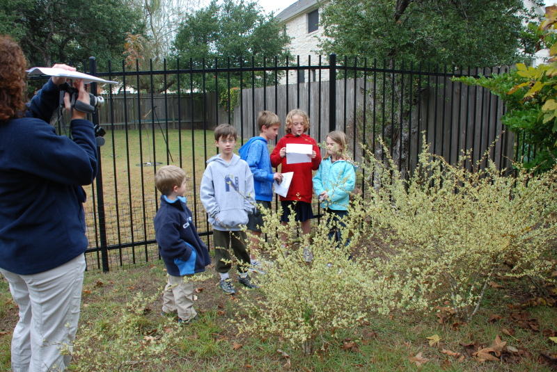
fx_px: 465
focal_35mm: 30
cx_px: 278
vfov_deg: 43.7
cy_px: 186
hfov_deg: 61.9
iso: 200
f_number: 4.5
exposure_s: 1/80
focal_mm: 20
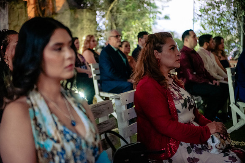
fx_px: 476
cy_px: 82
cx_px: 122
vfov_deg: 19.5
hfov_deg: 28.8
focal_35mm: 70
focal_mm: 70
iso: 6400
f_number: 2.8
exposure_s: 1/125
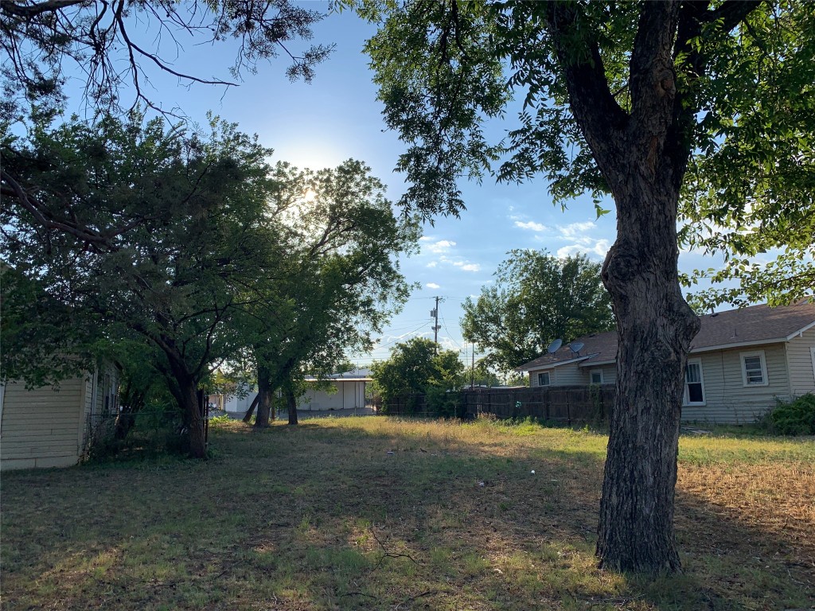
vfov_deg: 53.1
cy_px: 306
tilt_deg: +10.2
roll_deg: +0.5
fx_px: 612
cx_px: 408
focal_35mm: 26
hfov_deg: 67.3
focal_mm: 4.25
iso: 25
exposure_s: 1/2681
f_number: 1.8
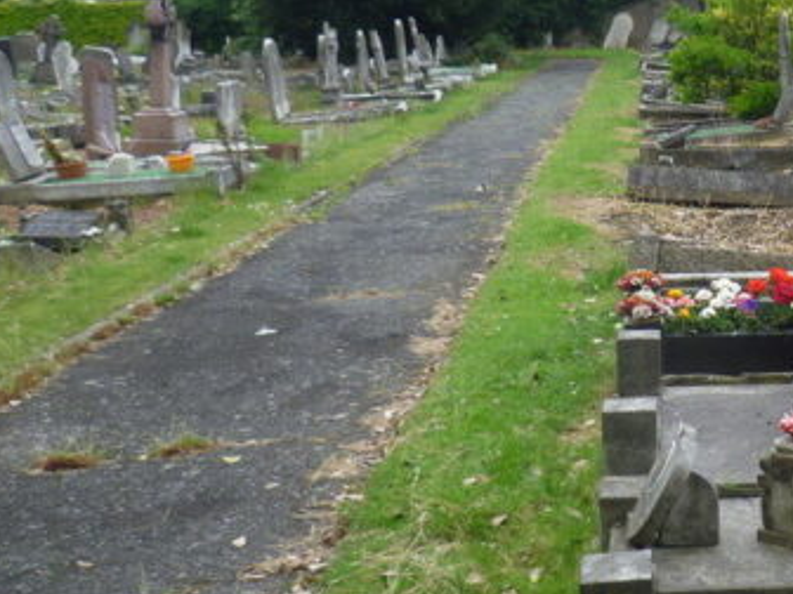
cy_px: 205
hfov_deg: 28.7
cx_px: 765
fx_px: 1466
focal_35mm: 64
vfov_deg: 22.8
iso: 80
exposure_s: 1/250
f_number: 2.8
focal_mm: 5
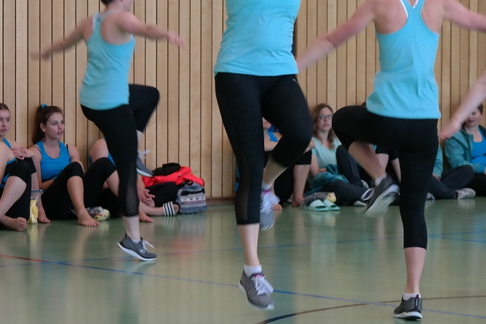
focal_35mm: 185
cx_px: 280
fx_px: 2498
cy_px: 164
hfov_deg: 11.1
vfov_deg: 7.4
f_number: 4
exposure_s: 1/100
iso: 800
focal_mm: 59
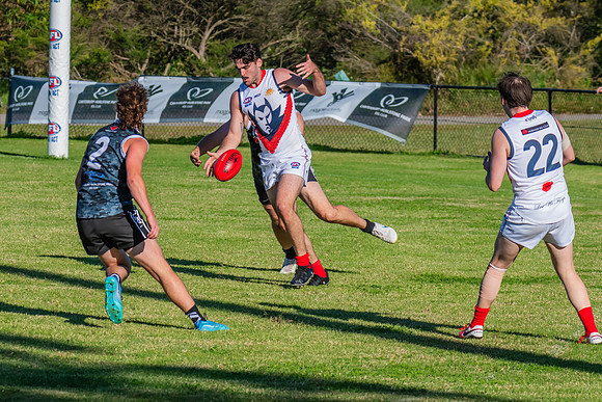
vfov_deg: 4.6
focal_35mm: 299
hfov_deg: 6.9
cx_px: 251
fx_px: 5004
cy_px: 183
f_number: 10
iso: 800
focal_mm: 240
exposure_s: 1/1600
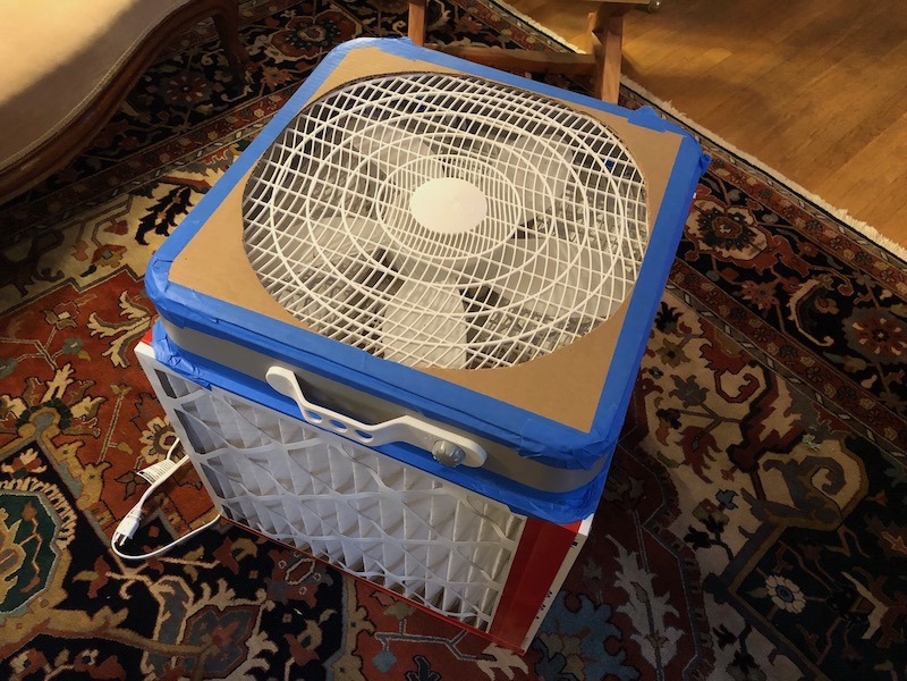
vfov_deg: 49.7
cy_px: 340
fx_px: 734
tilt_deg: -53.7
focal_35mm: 28
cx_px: 454
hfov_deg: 63.4
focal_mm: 3.99
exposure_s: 1/5
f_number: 1.8
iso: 80
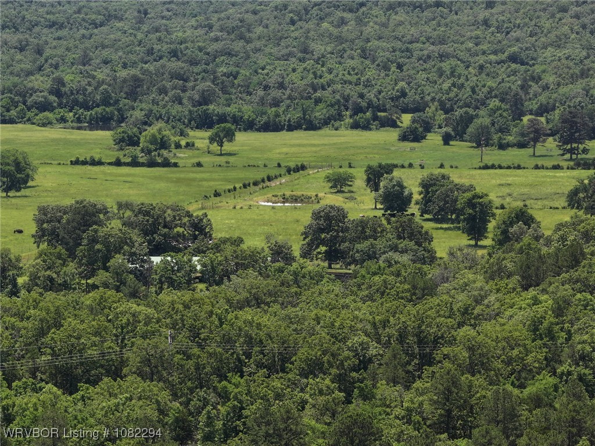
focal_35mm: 166
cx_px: 298
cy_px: 223
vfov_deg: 8.9
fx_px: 2853
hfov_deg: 11.9
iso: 100
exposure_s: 1/500
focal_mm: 30.71
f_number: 3.4
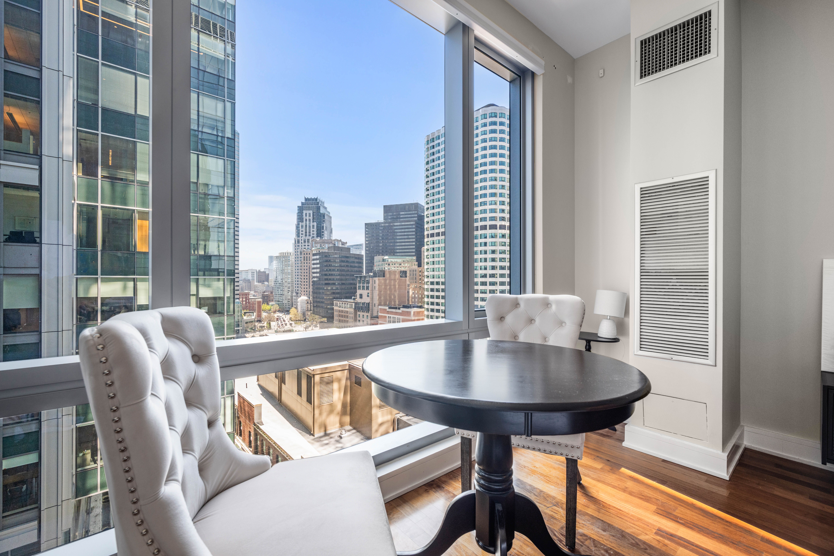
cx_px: 417
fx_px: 359
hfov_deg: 98.5
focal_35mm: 16
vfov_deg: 75.5
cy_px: 278
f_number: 8
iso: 500
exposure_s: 1/60
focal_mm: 15.5
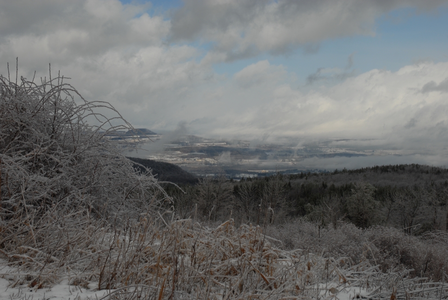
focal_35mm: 46
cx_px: 224
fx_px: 579
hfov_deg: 42.3
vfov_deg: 29.0
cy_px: 150
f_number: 10
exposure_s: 1/350
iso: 100
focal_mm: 31
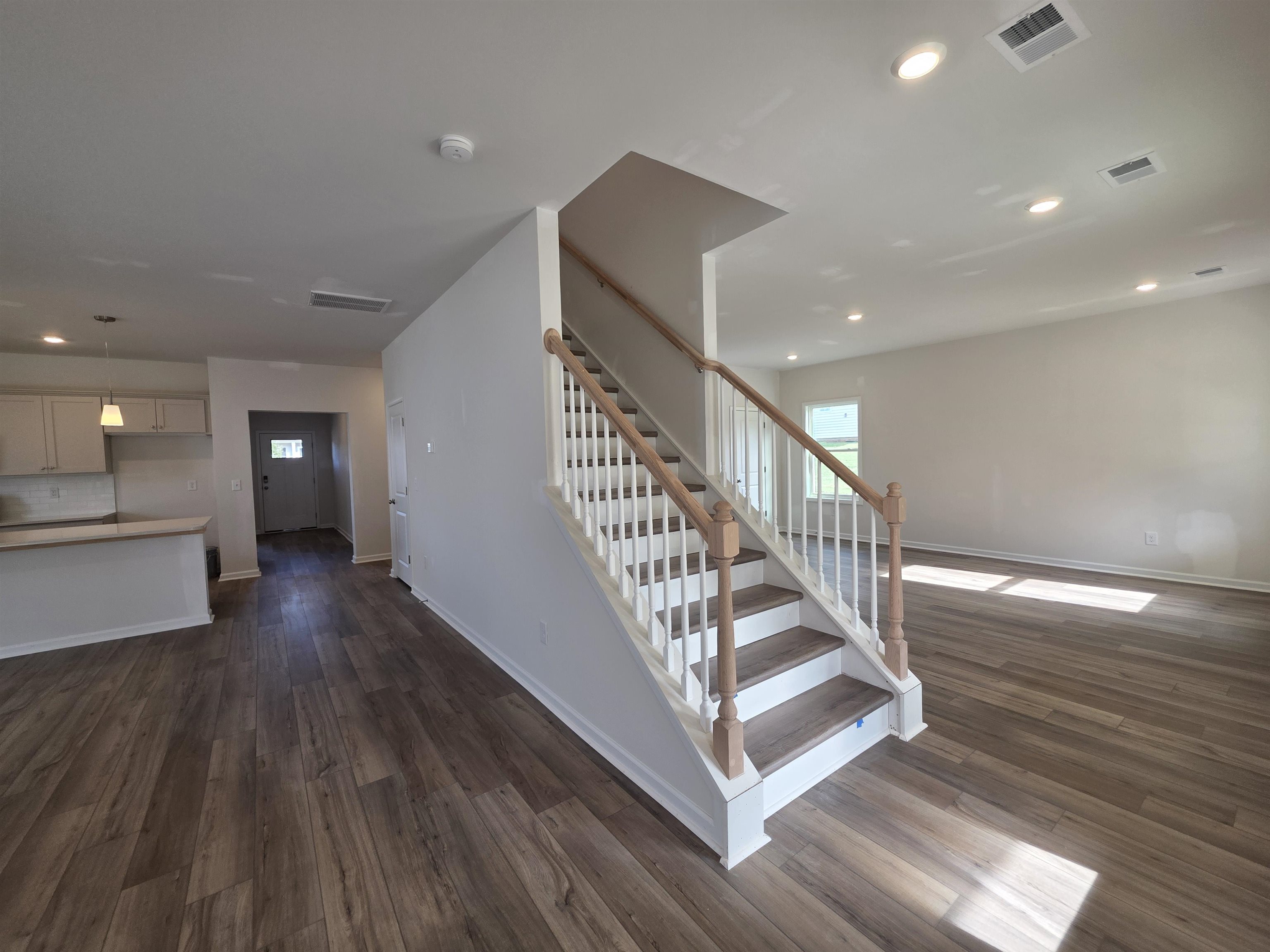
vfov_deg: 89.9
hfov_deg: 106.2
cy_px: 476
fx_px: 477
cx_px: 635
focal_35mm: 13
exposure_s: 1/120
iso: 64
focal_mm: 2.2
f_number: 1.9
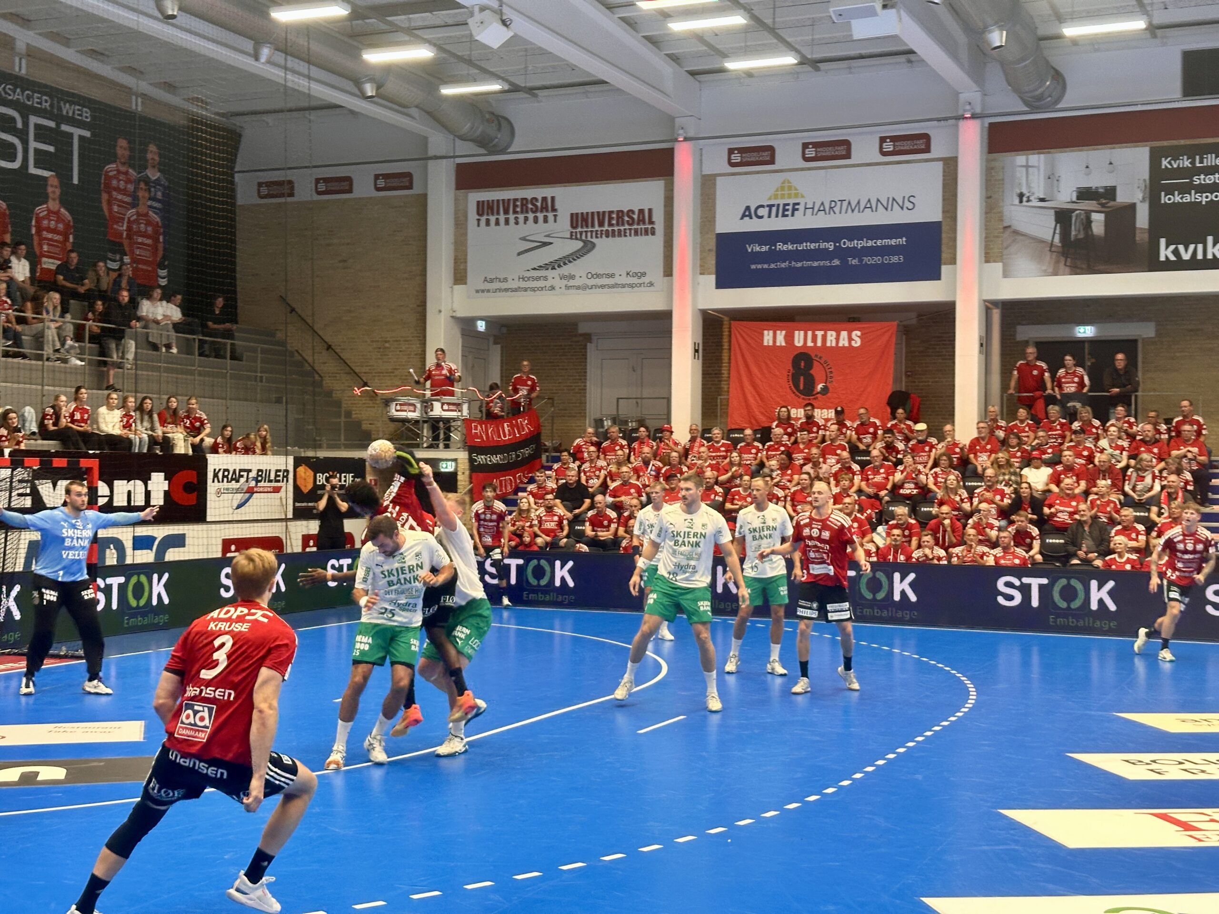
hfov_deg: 39.7
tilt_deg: +1.5
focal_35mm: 48
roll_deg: -0.2
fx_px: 1690
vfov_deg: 30.3
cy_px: 457
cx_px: 610
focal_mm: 6.86
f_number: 1.78
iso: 80
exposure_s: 1/81
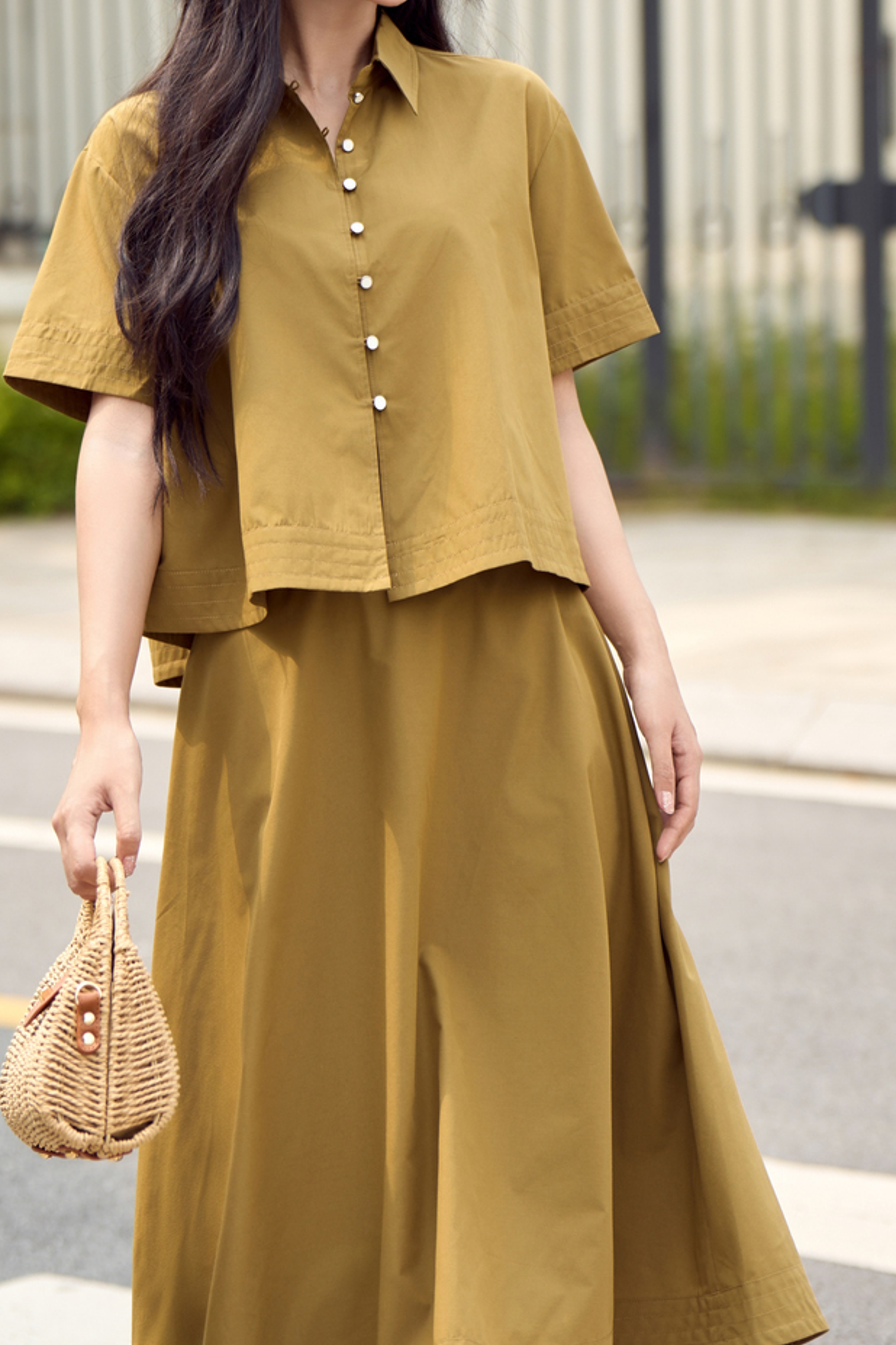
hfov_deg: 7.7
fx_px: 6645
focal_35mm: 178
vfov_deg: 11.5
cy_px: 621
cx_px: 422
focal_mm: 83
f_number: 2.8
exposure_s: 1/640
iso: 100
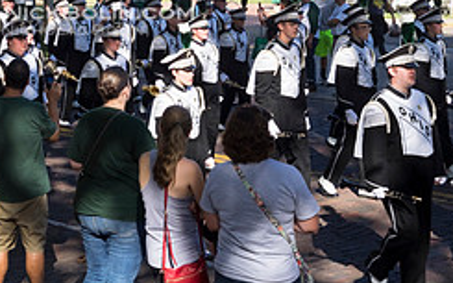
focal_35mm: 99
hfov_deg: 20.7
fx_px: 1222
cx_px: 67
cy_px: -53
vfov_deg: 12.9
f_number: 9
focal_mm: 27
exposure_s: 1/200
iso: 400
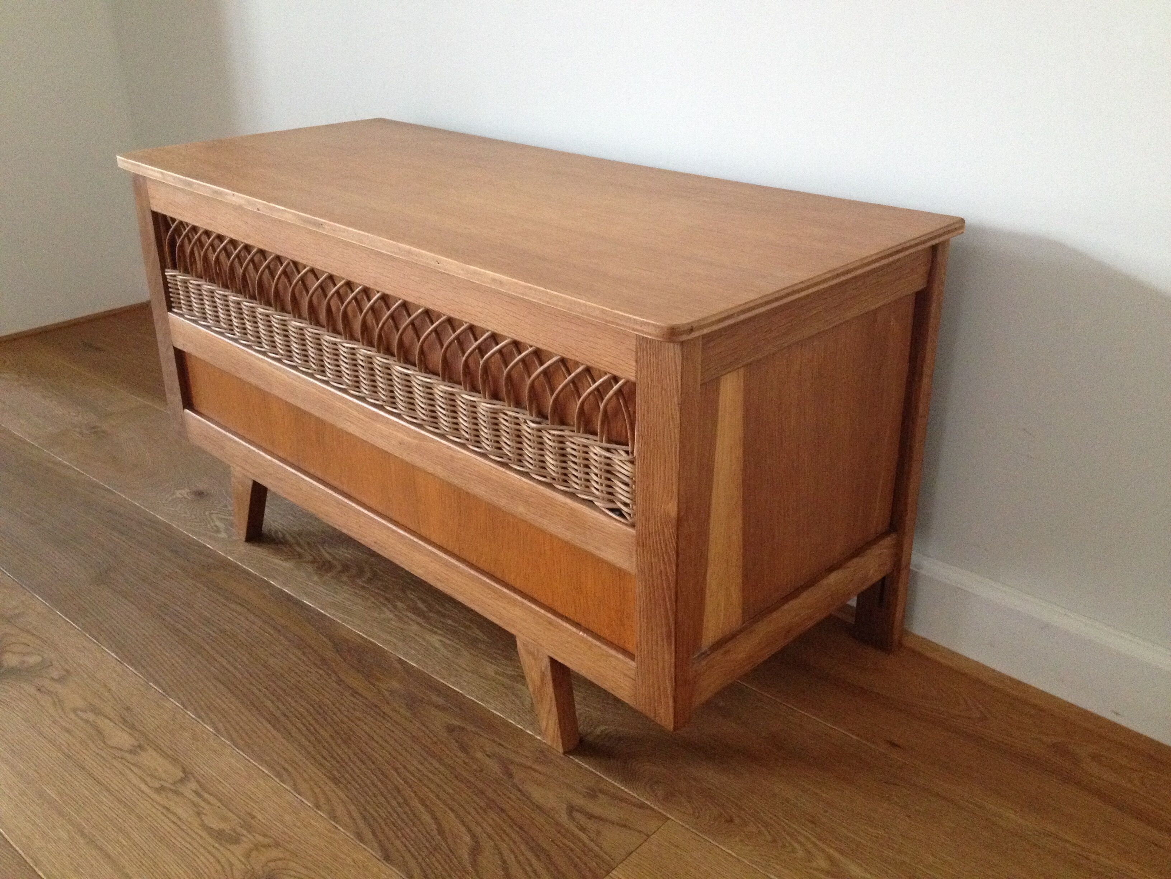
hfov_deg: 52.6
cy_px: 440
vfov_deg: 40.7
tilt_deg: -25.4
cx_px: 586
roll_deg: -0.4
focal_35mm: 35
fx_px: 1184
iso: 400
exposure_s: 1/17
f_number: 2.4
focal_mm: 4.28
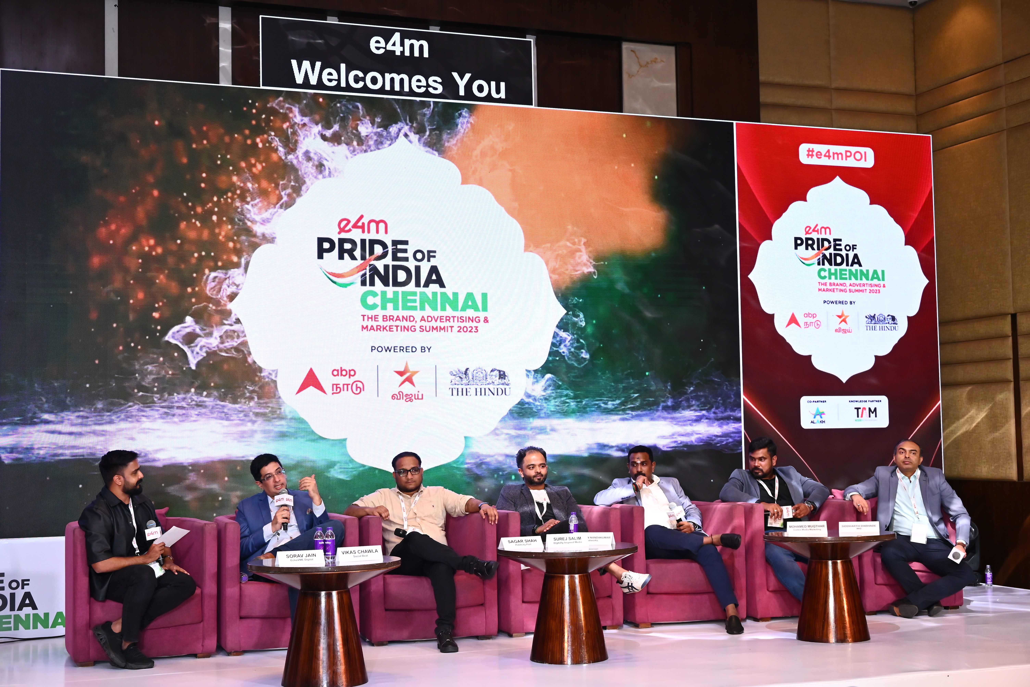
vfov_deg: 29.9
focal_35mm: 45
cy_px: 344
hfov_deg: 43.6
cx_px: 515
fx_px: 1288
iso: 2000
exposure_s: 1/160
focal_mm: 45
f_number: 6.3
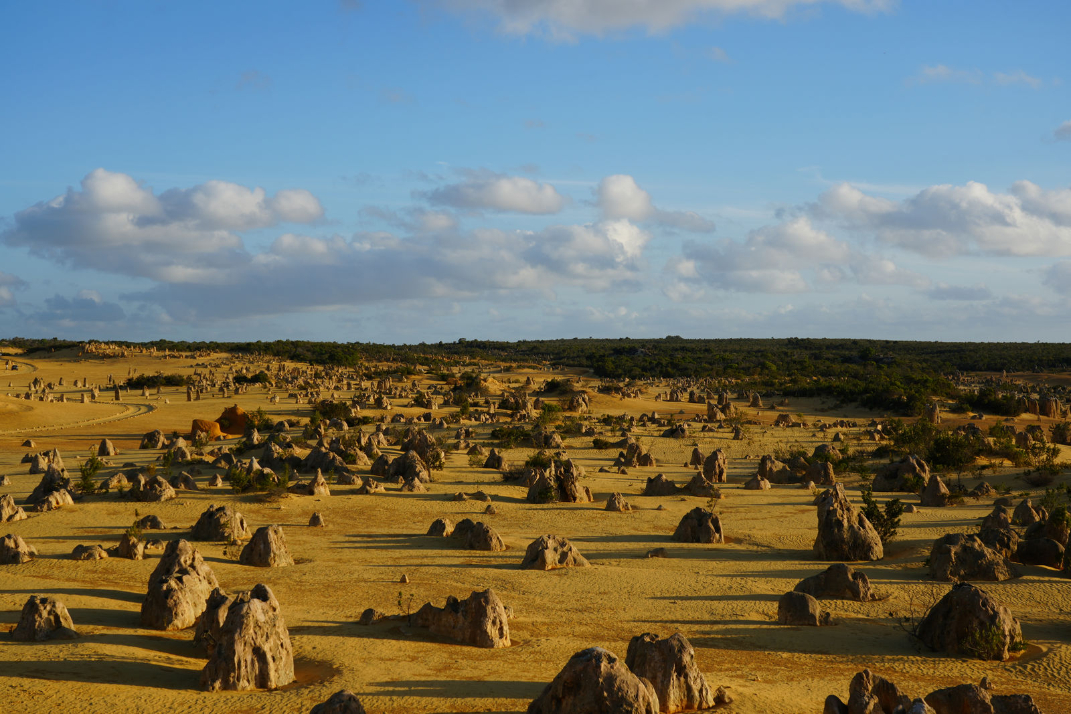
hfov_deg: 36.9
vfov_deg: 25.1
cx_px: 536
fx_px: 1607
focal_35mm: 54
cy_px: 357
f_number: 10
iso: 100
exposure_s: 1/160
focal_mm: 54
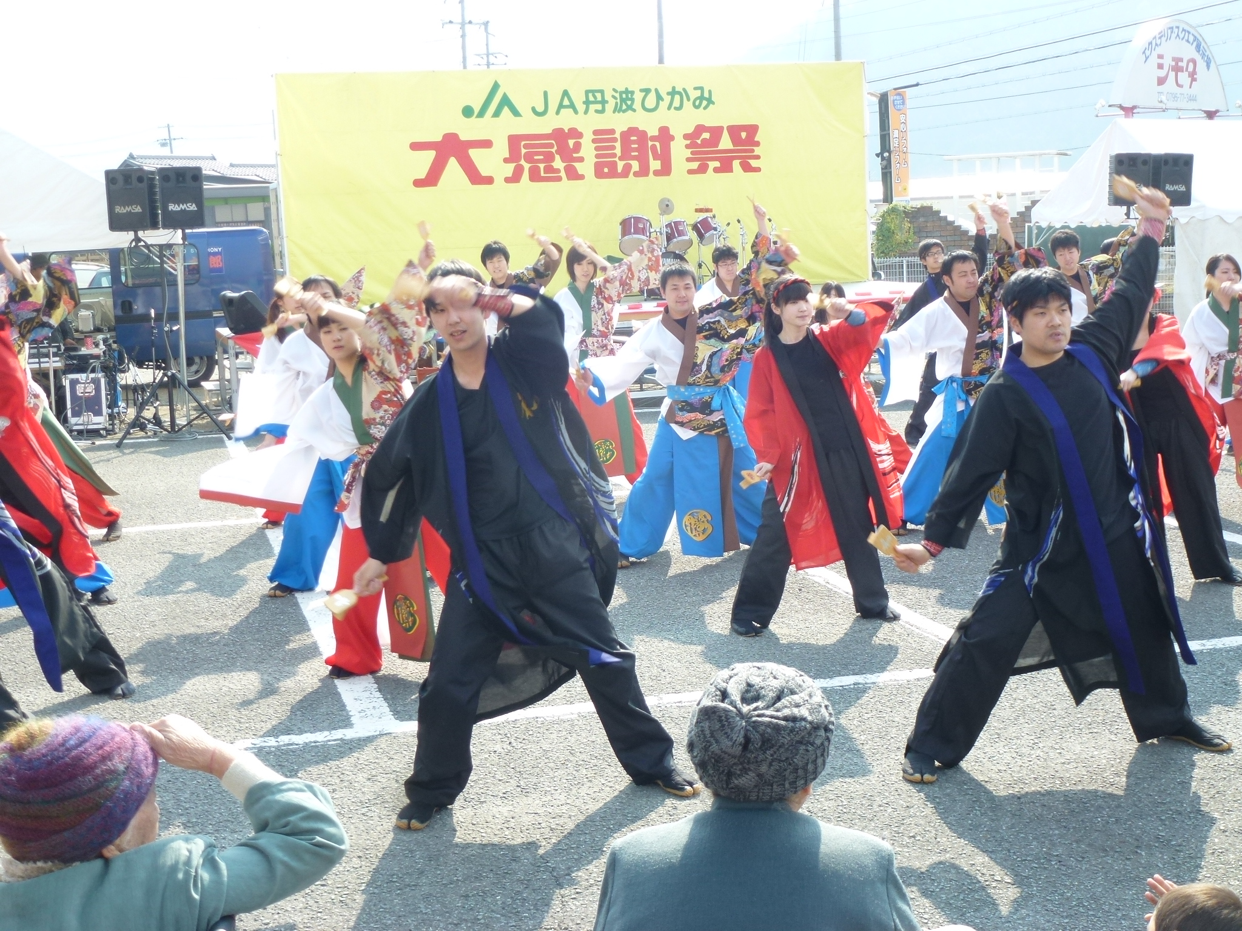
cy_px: 466
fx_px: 1615
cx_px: 621
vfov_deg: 32.2
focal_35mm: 45
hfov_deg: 42.1
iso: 100
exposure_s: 1/200
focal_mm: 8
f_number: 4
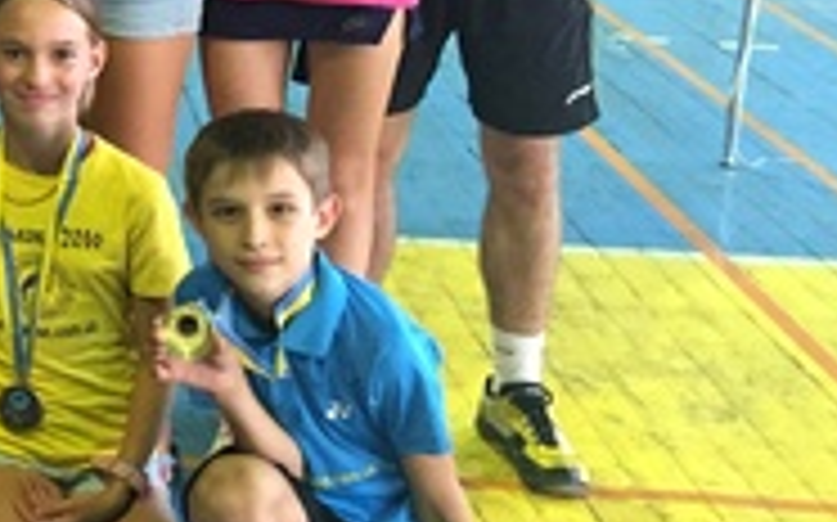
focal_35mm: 91
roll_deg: -1.9
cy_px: 40
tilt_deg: -11.7
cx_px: -360
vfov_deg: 14.2
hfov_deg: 20.1
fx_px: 2075
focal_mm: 4.15
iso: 200
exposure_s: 1/33
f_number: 2.2
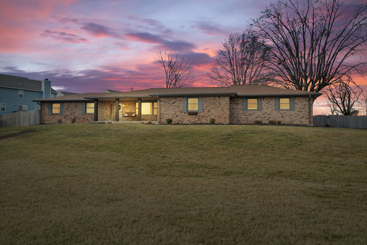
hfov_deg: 61.9
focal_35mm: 30
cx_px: 184
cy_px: 122
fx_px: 306
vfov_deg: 43.6
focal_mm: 30
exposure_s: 1/1000
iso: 400
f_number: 4
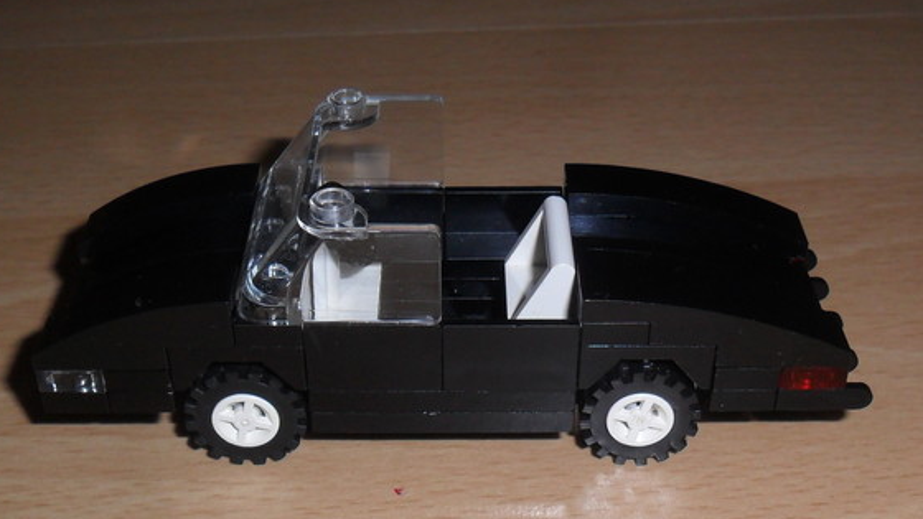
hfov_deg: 37.2
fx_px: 1371
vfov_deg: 21.4
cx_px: 455
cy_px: 350
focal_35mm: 56
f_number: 9.4
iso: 100
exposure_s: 1/45
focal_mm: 5.7
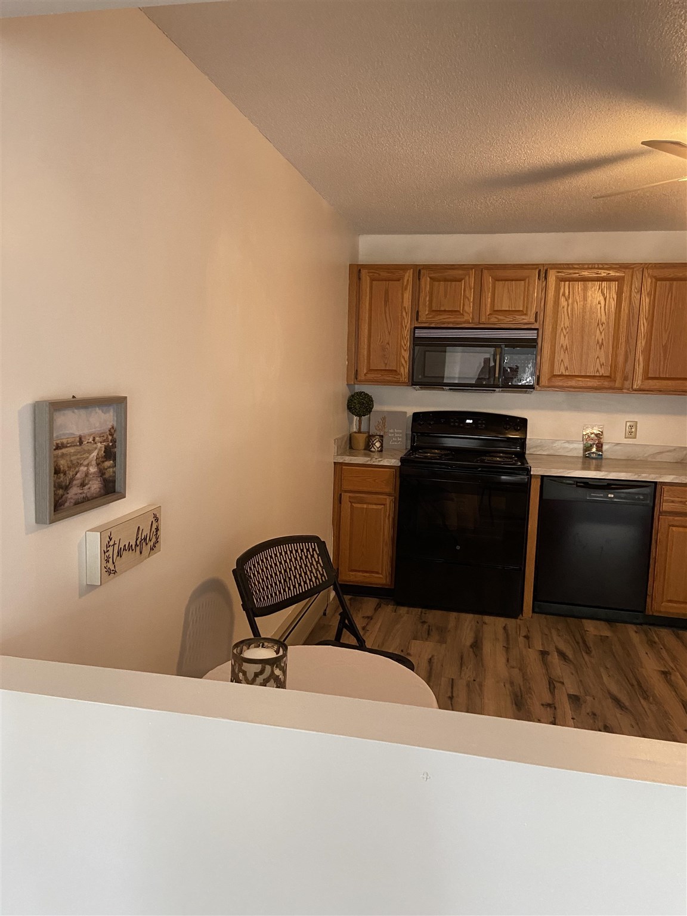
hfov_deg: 53.1
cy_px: 458
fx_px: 688
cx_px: 344
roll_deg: -0.7
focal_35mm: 26
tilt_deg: -7.9
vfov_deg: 67.3
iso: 400
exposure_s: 1/60
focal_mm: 4.25
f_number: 1.8
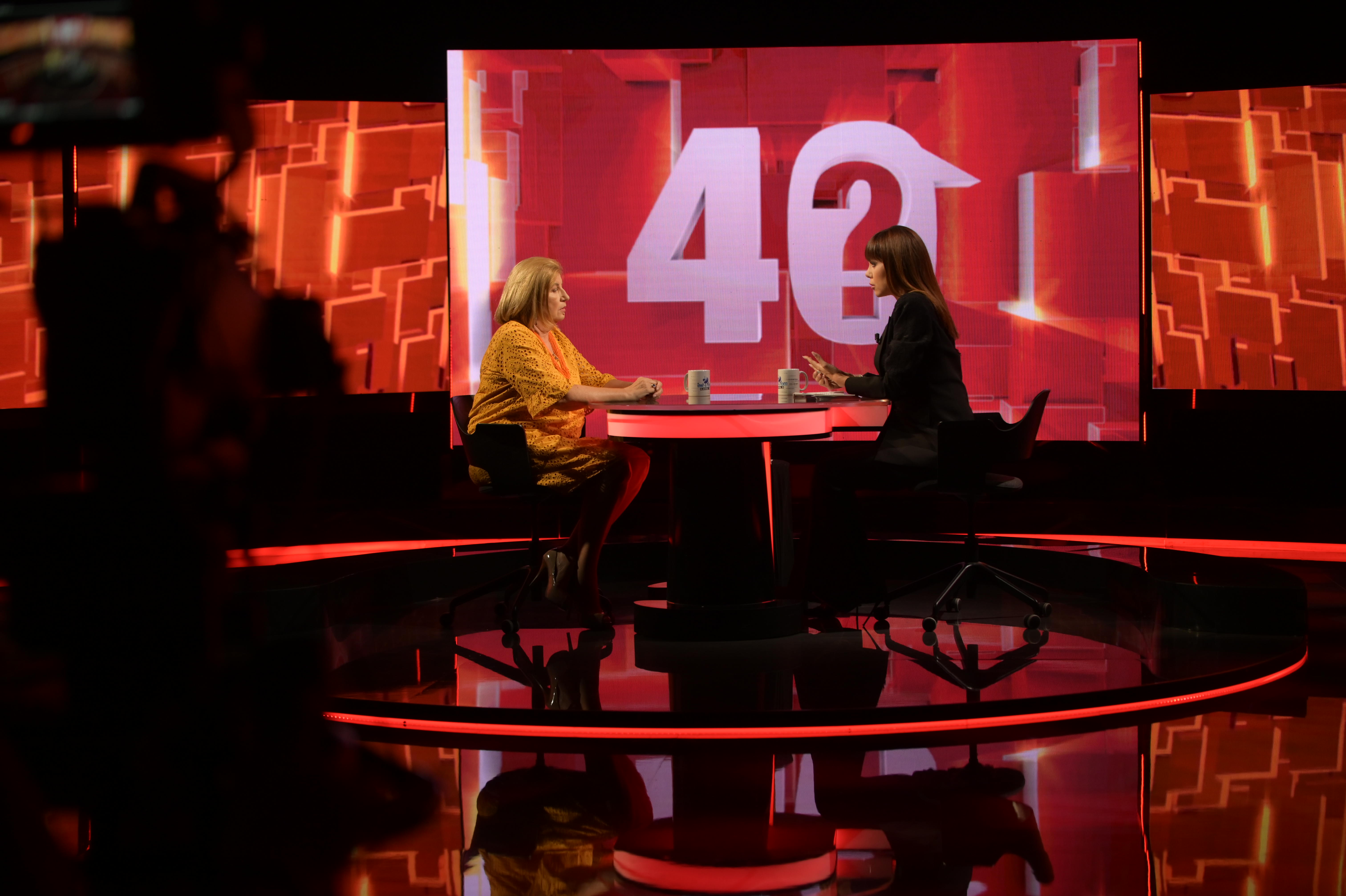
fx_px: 2615
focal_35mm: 70
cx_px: 673
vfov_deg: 19.4
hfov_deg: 28.9
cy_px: 448
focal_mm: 70
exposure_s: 1/250
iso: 640
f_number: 2.8
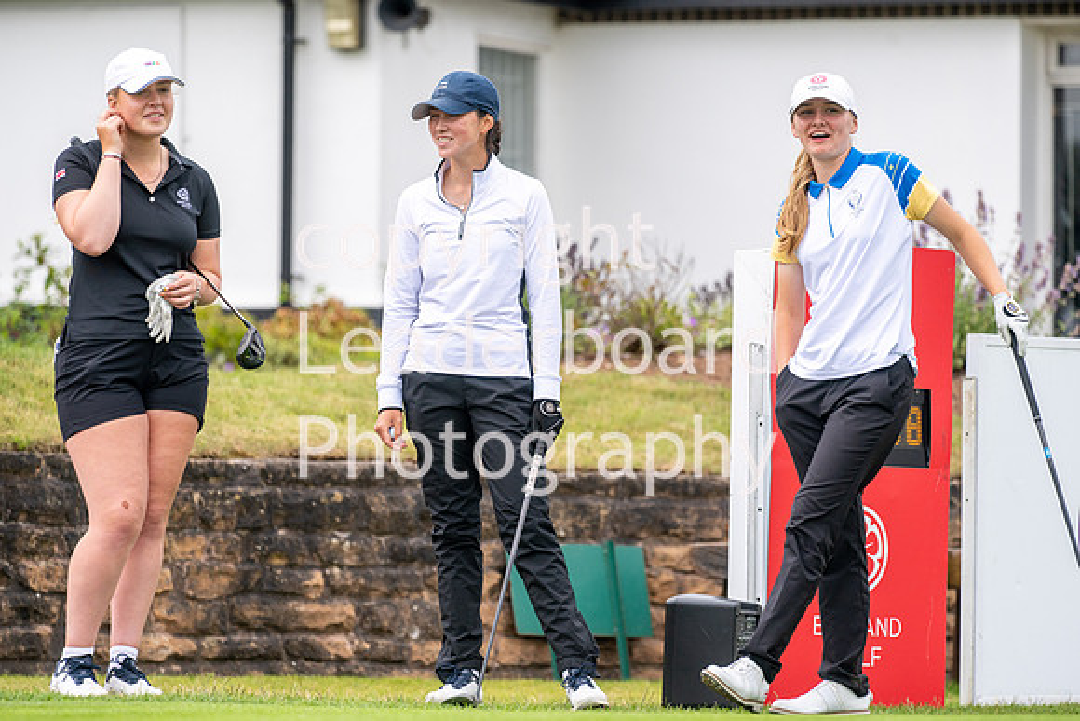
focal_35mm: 300
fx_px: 9002
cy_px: 360
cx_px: 540
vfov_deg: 4.6
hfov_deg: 6.9
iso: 400
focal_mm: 300
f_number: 5
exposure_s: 1/2000
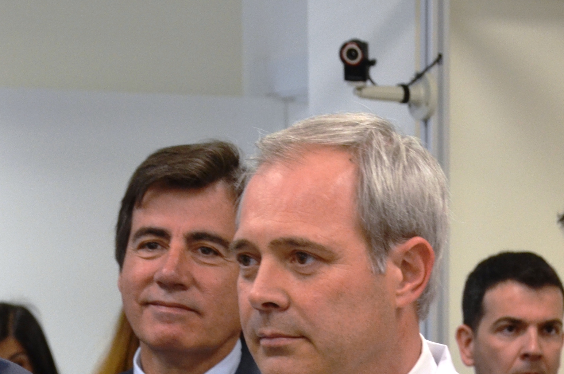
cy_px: 476
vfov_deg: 7.3
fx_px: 2892
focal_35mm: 185
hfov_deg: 11.1
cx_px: 333
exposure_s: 1/60
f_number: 4.8
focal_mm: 46
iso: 640
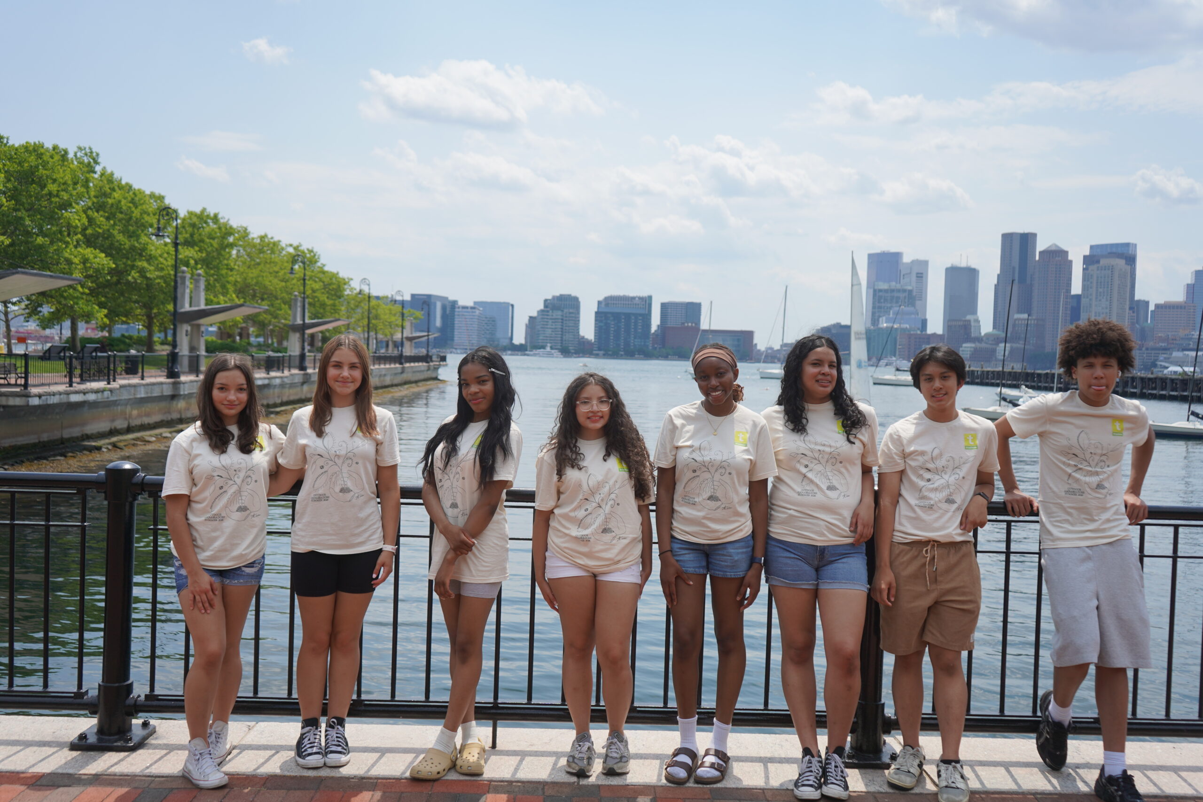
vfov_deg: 42.3
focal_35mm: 31
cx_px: 602
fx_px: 1036
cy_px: 401
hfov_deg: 60.3
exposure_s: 1/1000
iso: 100
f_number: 4.5
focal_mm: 31
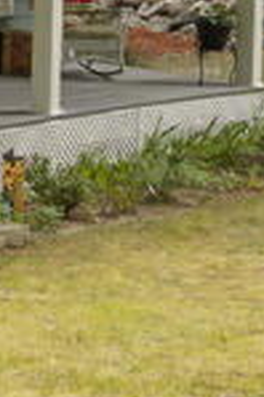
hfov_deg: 5.1
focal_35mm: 226
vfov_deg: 9.0
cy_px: -96
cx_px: -968
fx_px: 2492
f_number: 5.6
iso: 100
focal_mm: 14.45
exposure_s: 1/25
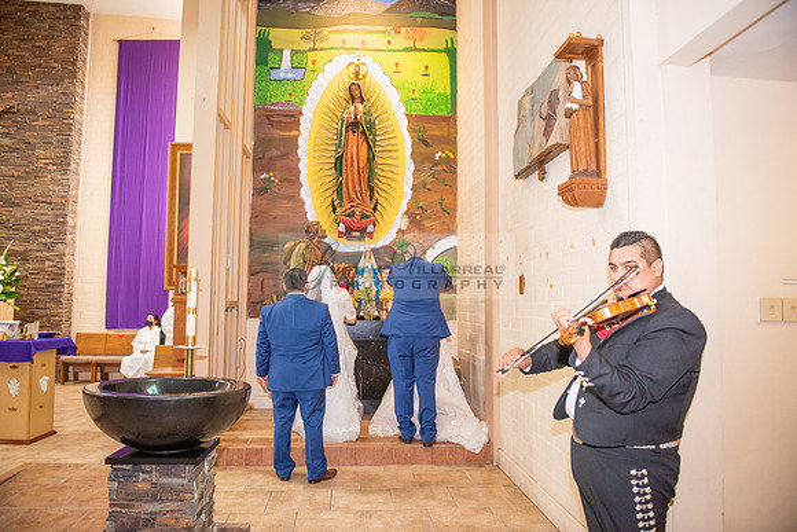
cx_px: 398
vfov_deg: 53.2
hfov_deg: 73.7
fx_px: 531
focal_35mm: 24
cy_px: 266
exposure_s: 1/160
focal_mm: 24
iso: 2000
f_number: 2.8
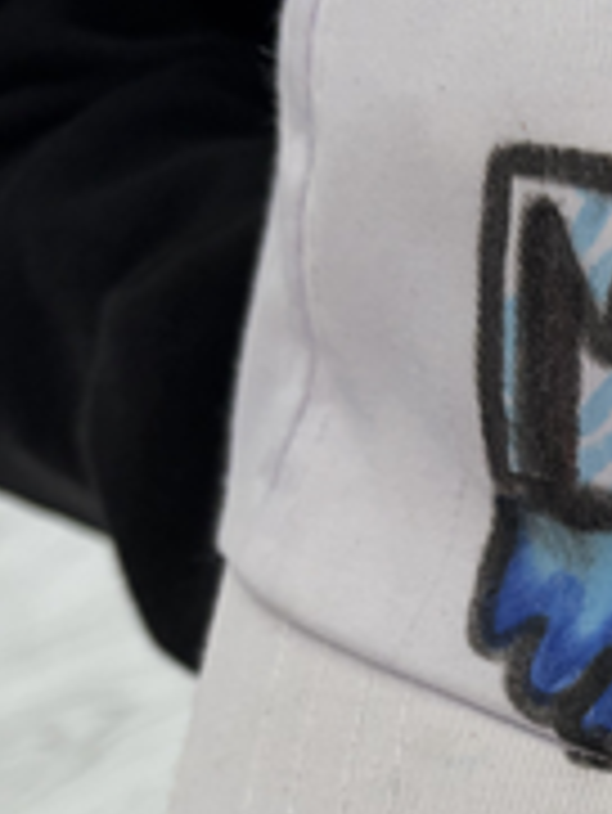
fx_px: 2166
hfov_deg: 14.8
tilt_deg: -54.6
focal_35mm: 92
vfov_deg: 20.8
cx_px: 950
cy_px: 742
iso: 32
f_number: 1.6
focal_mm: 5.96
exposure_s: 1/168
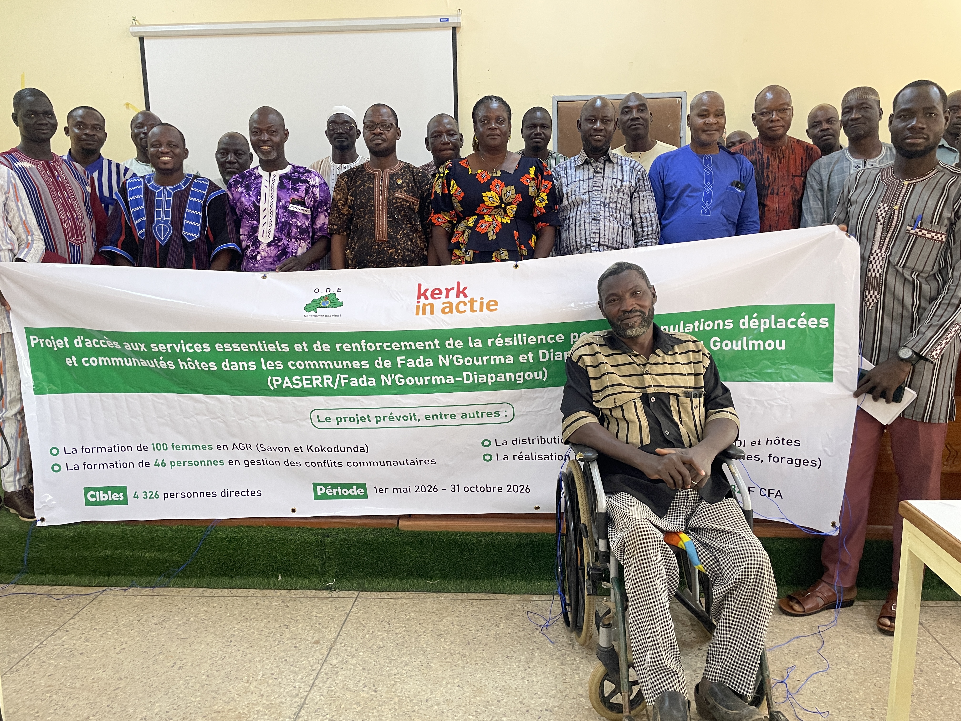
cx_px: 480
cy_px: 360
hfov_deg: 67.3
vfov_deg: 53.1
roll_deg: +1.0
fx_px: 722
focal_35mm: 26
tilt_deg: -9.0
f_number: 1.6
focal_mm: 4.2
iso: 160
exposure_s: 1/50
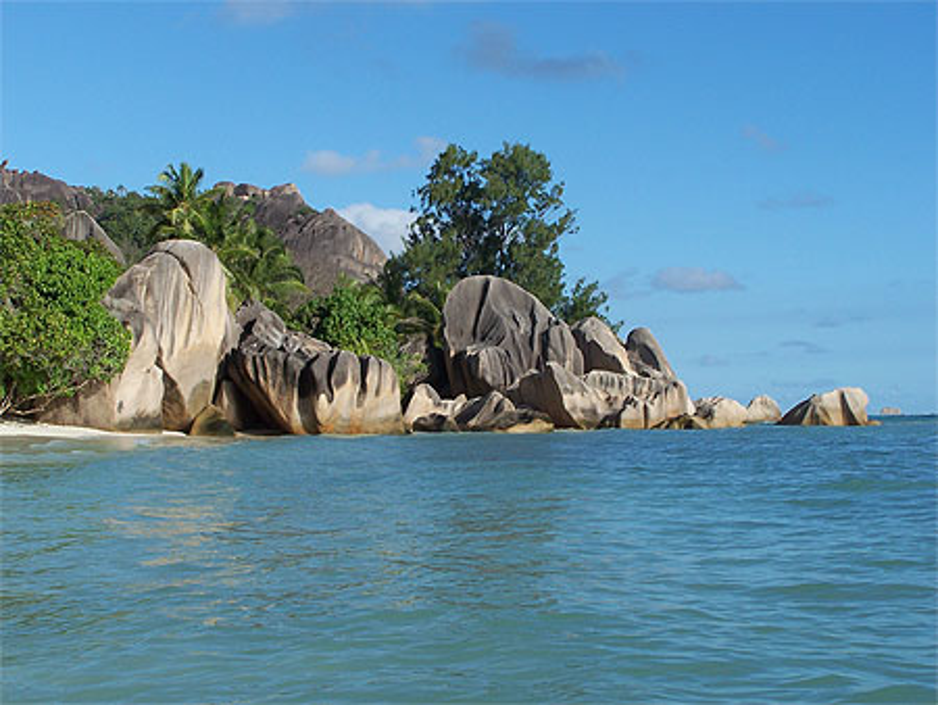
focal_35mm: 64
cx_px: 469
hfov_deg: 30.3
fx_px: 1735
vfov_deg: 23.0
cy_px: 352
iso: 80
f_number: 4.5
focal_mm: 10.7
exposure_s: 1/750
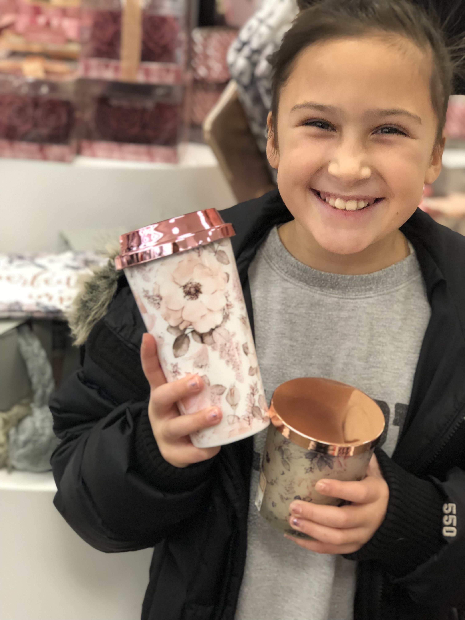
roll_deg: -4.9
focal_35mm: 57
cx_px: 232
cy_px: 310
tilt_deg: -23.4
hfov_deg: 25.7
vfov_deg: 33.8
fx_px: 1021
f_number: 2.8
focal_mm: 6.6
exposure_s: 1/30
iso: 200
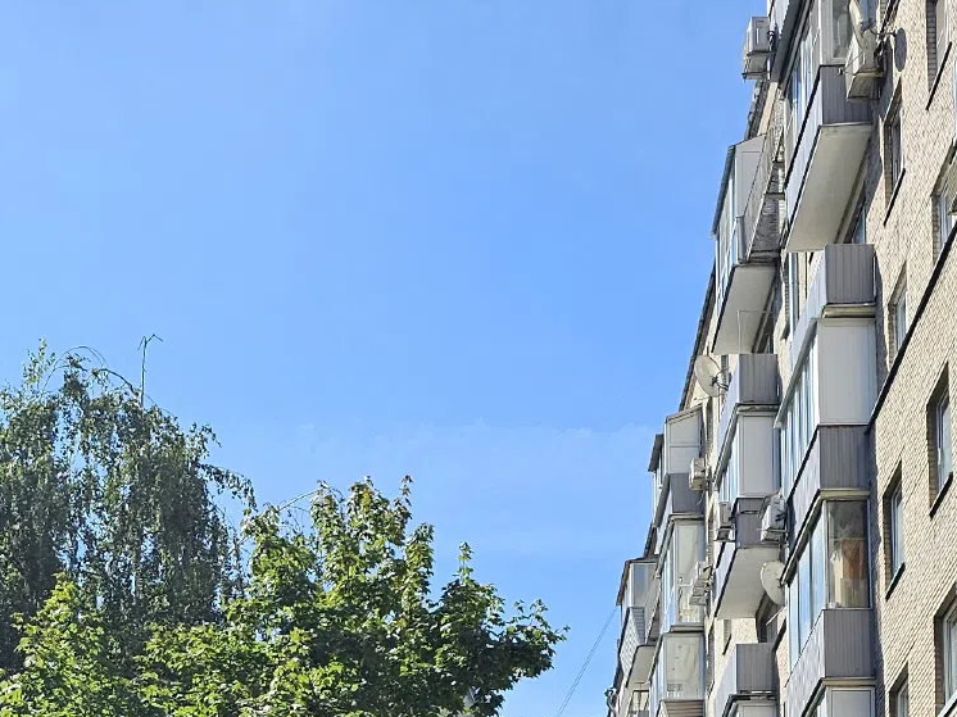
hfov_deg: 26.3
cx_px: 428
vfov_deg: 17.7
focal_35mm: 74
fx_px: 2045
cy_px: 1099
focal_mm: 6.3
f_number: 1.7
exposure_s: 1/1044
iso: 20
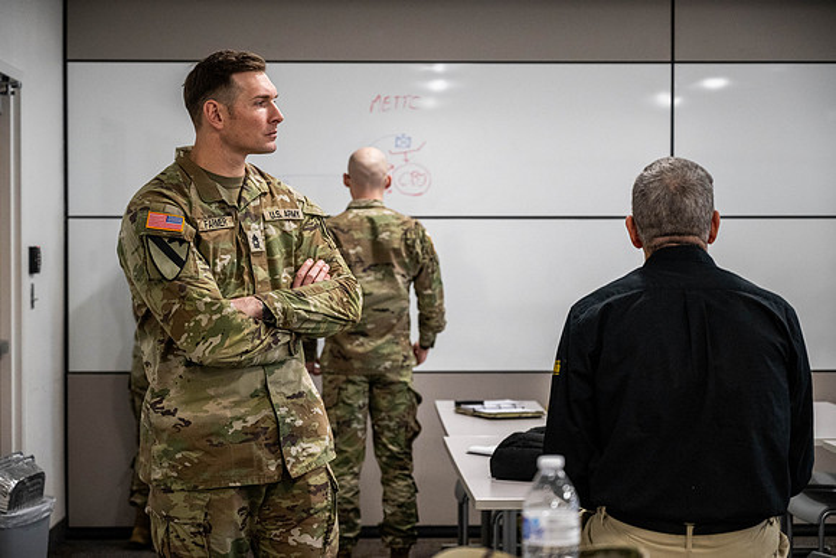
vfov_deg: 19.3
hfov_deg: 28.6
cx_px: 418
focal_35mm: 71
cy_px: 279
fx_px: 1638
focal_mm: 70
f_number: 4
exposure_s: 1/400
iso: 2500
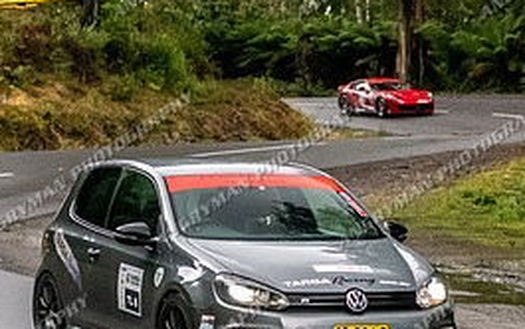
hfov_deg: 9.7
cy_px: 151
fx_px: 3078
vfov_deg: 6.1
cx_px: 219
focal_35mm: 215
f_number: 5
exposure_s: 1/800
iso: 12800
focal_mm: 80
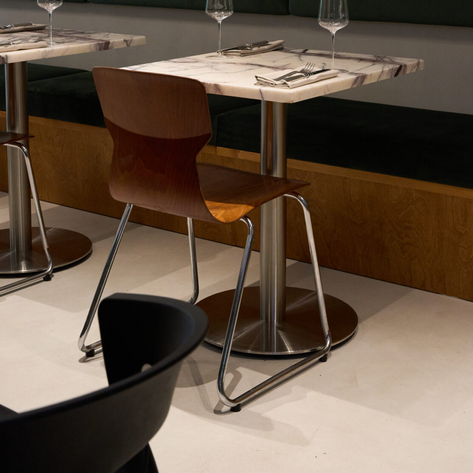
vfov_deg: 26.1
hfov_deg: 26.8
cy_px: 64
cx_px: 246
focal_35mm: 64
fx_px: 992
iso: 3200
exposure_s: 1/100
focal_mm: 41.1
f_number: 8
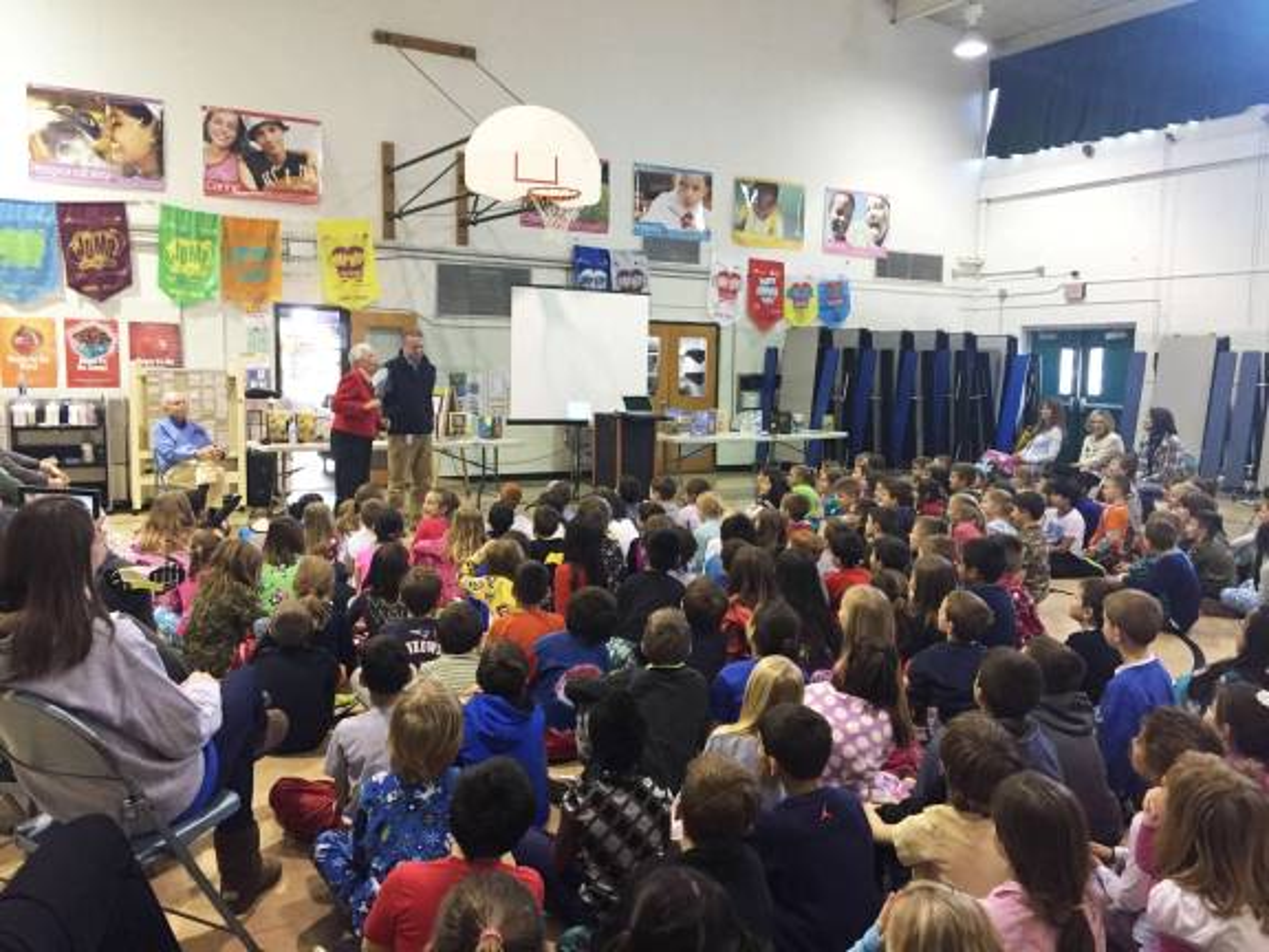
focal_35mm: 29
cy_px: 476
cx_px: 634
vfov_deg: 48.2
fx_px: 1063
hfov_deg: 61.7
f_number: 2.2
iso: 160
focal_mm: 4.15
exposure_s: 1/30
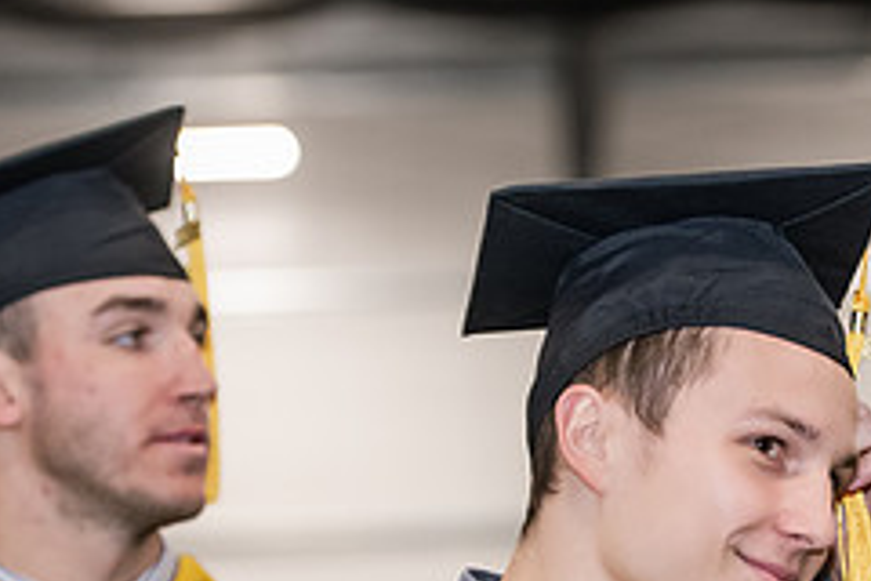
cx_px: 726
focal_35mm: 230
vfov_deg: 5.9
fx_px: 5564
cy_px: 684
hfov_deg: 8.9
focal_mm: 95
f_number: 3.2
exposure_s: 1/200
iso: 2000
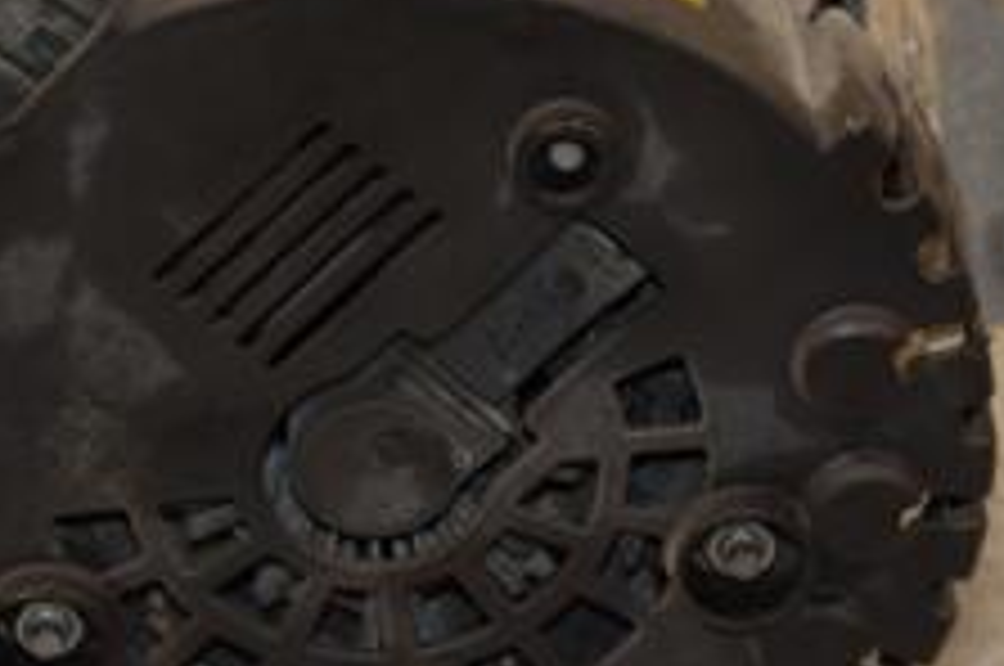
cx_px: 540
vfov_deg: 4.8
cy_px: 288
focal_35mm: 283
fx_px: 7881
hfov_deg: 7.3
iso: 800
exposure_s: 1/125
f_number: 5.3
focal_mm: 70
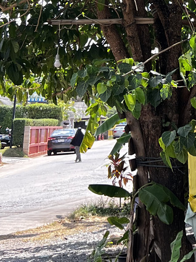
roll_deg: +0.6
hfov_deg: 13.4
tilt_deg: +12.1
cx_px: 364
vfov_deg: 19.2
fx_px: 740
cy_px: -28
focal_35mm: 98
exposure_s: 1/628
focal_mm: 5.7
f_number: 1.5
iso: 50
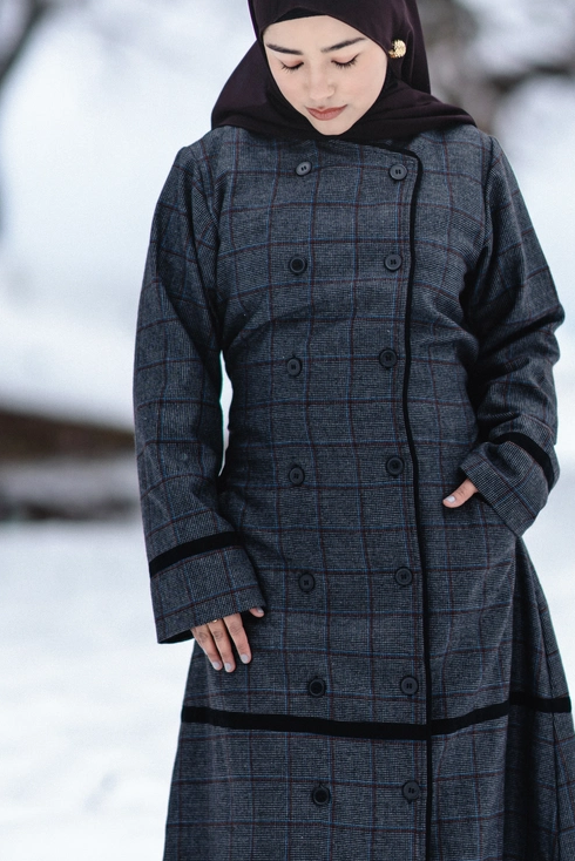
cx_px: 438
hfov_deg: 7.2
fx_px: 4571
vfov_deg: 10.8
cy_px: 347
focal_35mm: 191
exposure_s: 1/2000
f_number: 1.4
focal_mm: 85
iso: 50
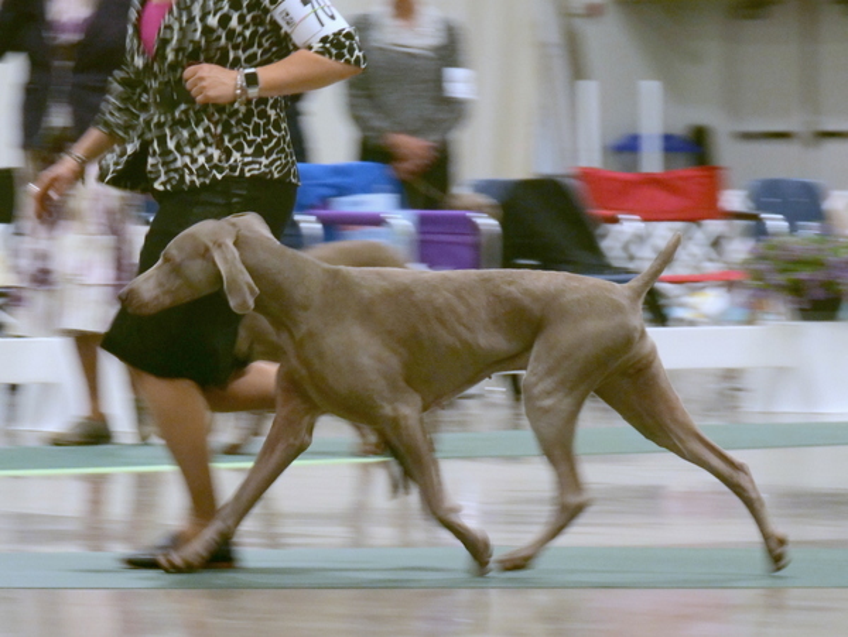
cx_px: 424
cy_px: 318
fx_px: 4903
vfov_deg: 7.4
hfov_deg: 9.9
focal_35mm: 200
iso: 800
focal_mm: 100
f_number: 5
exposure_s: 1/60
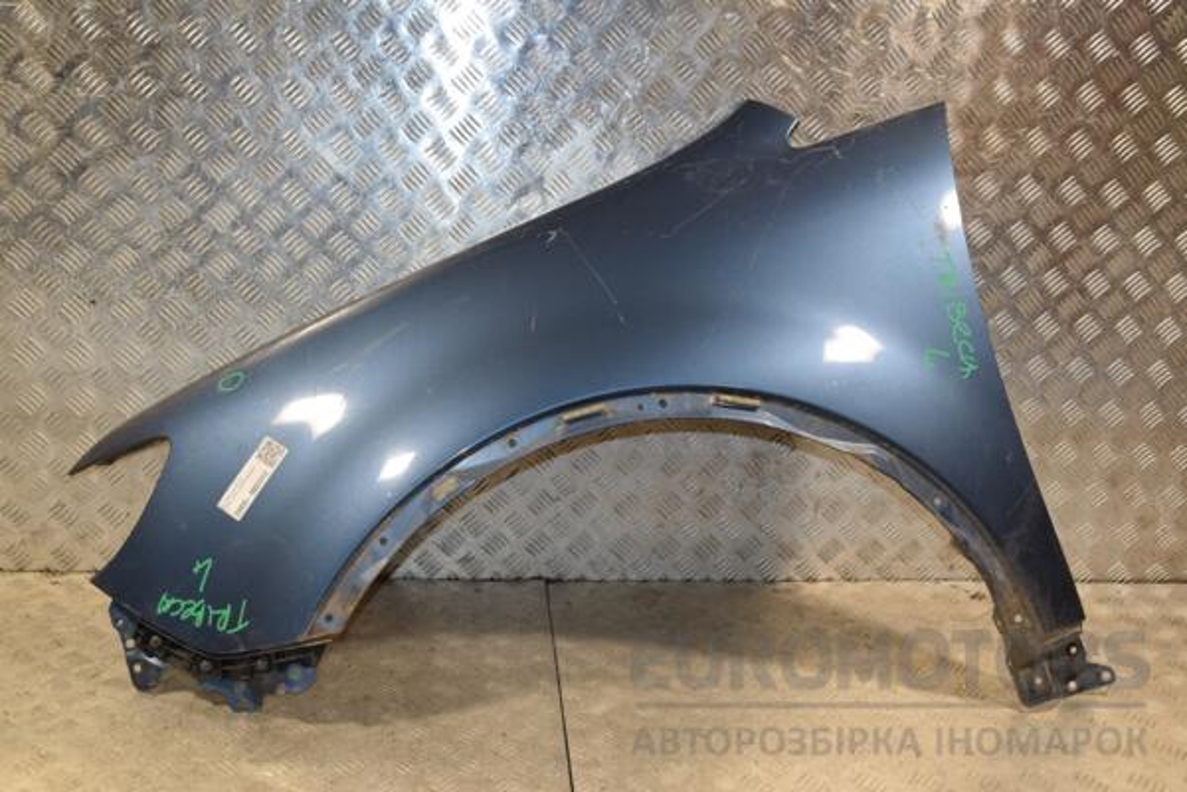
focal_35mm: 38
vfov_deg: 35.5
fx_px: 1236
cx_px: 594
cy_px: 396
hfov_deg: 51.3
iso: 800
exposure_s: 1/200
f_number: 9
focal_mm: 25
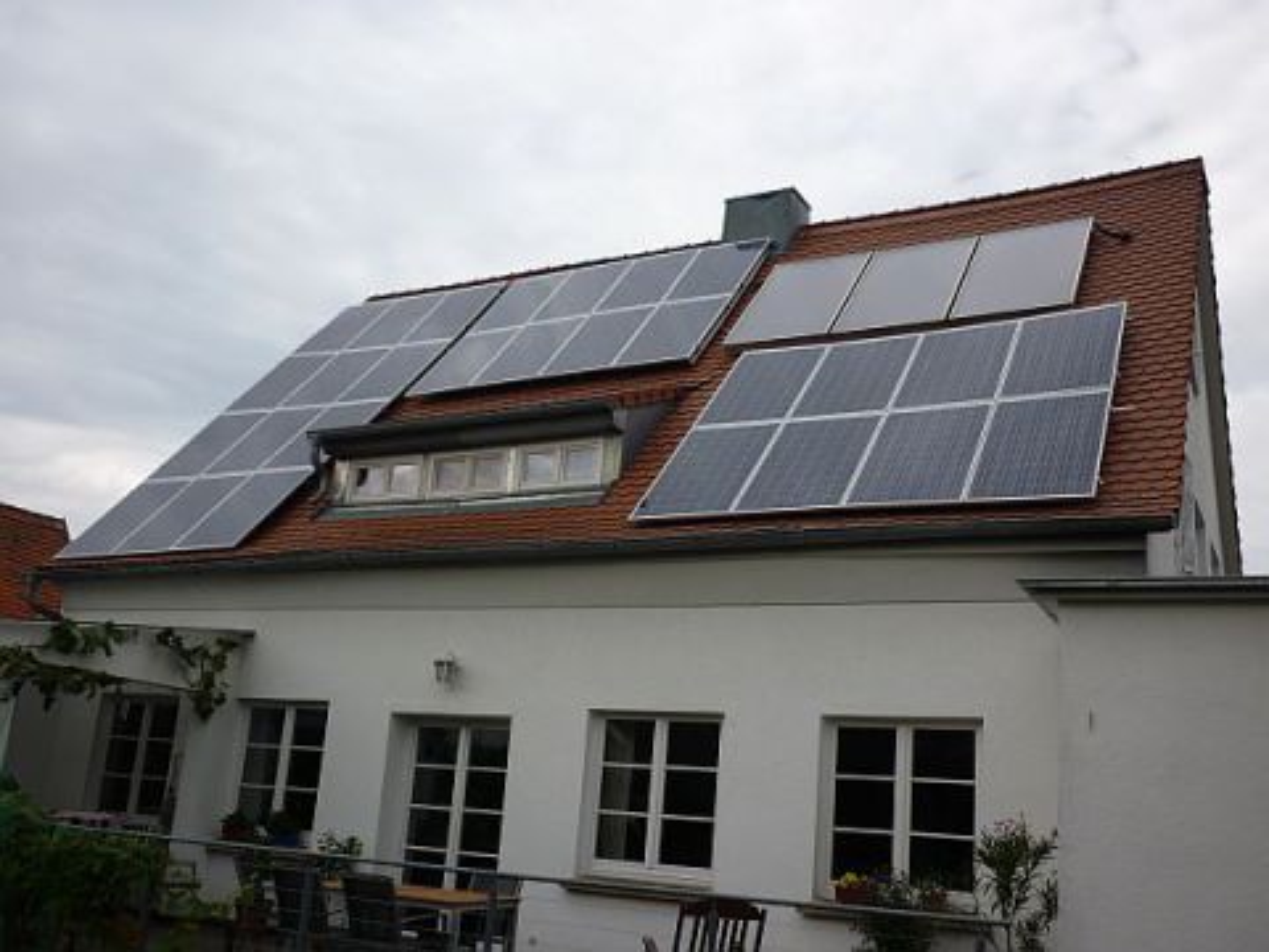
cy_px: 476
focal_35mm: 33
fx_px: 1210
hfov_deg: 55.4
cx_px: 634
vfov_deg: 42.9
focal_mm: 5.5
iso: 80
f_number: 8
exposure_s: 1/125
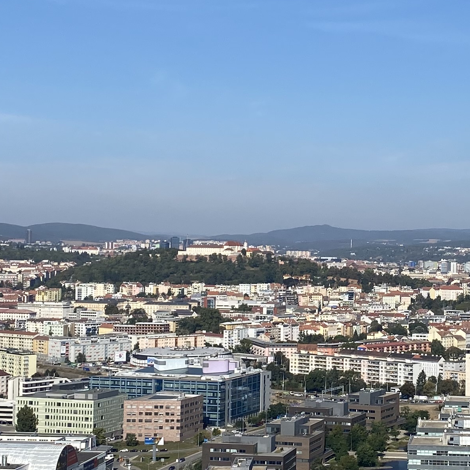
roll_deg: -1.4
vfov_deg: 22.2
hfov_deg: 21.8
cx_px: 395
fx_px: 1198
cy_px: 235
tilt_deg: -1.1
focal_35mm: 78
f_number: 1.8
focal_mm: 4.25
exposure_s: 1/4274
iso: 32
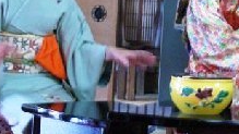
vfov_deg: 8.4
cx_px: 156
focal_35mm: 143
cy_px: -2
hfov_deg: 15.0
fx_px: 906
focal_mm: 8
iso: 285
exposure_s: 1/8
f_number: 3.5
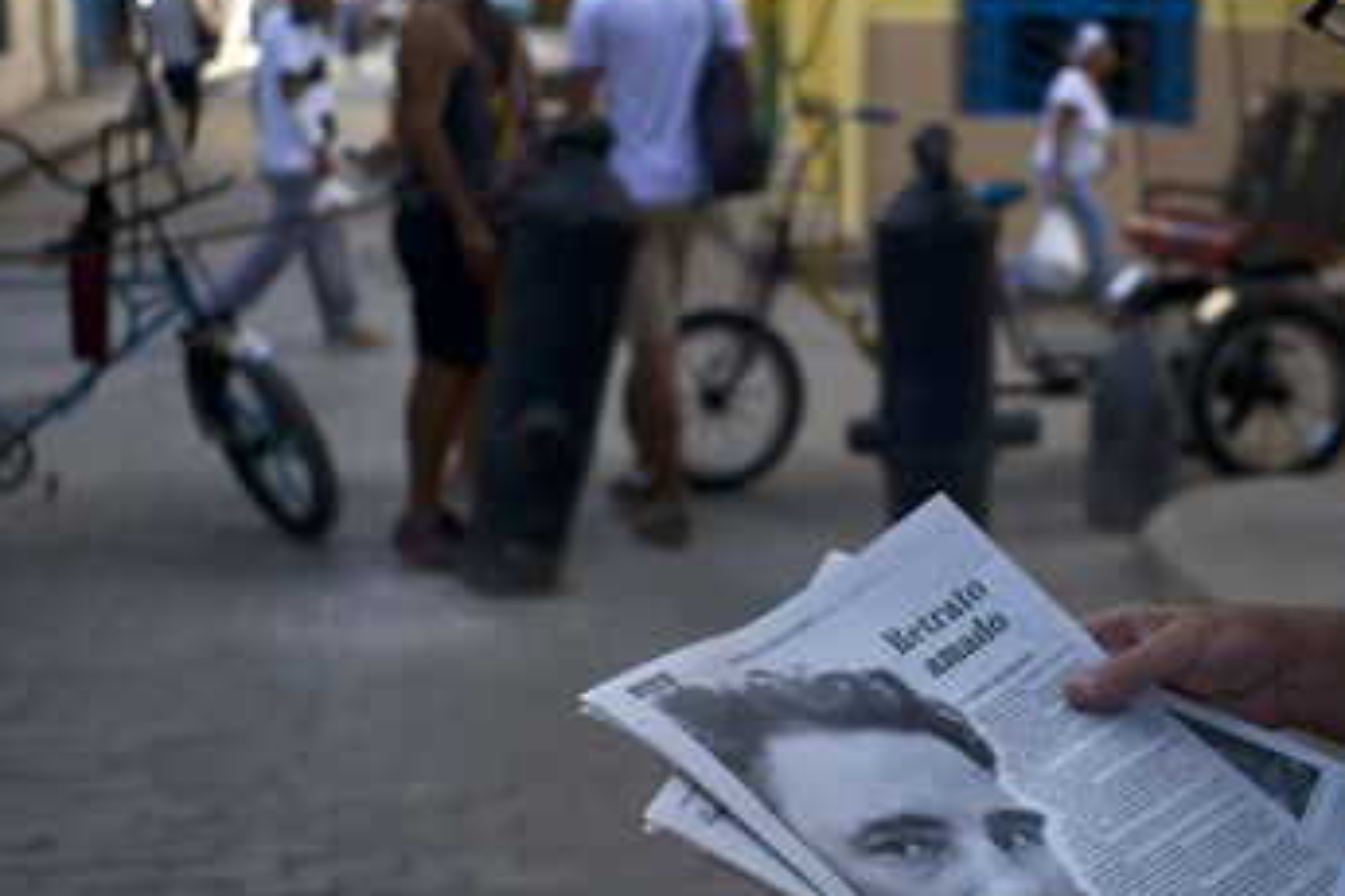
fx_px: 2391
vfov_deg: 21.2
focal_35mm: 64
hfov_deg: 31.1
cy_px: 479
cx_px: 943
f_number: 2
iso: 100
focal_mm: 35
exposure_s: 1/500
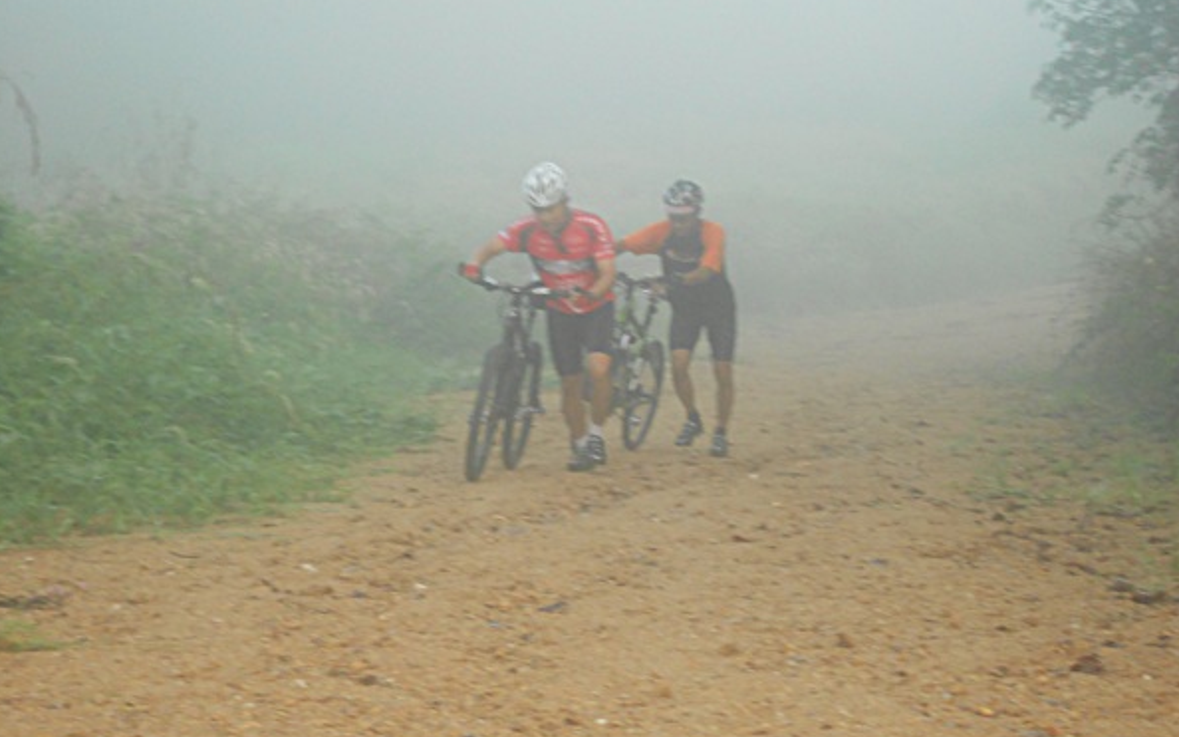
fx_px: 3887
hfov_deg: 17.2
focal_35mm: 121
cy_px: 320
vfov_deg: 10.8
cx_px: 586
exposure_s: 1/60
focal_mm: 20.1
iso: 200
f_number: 6
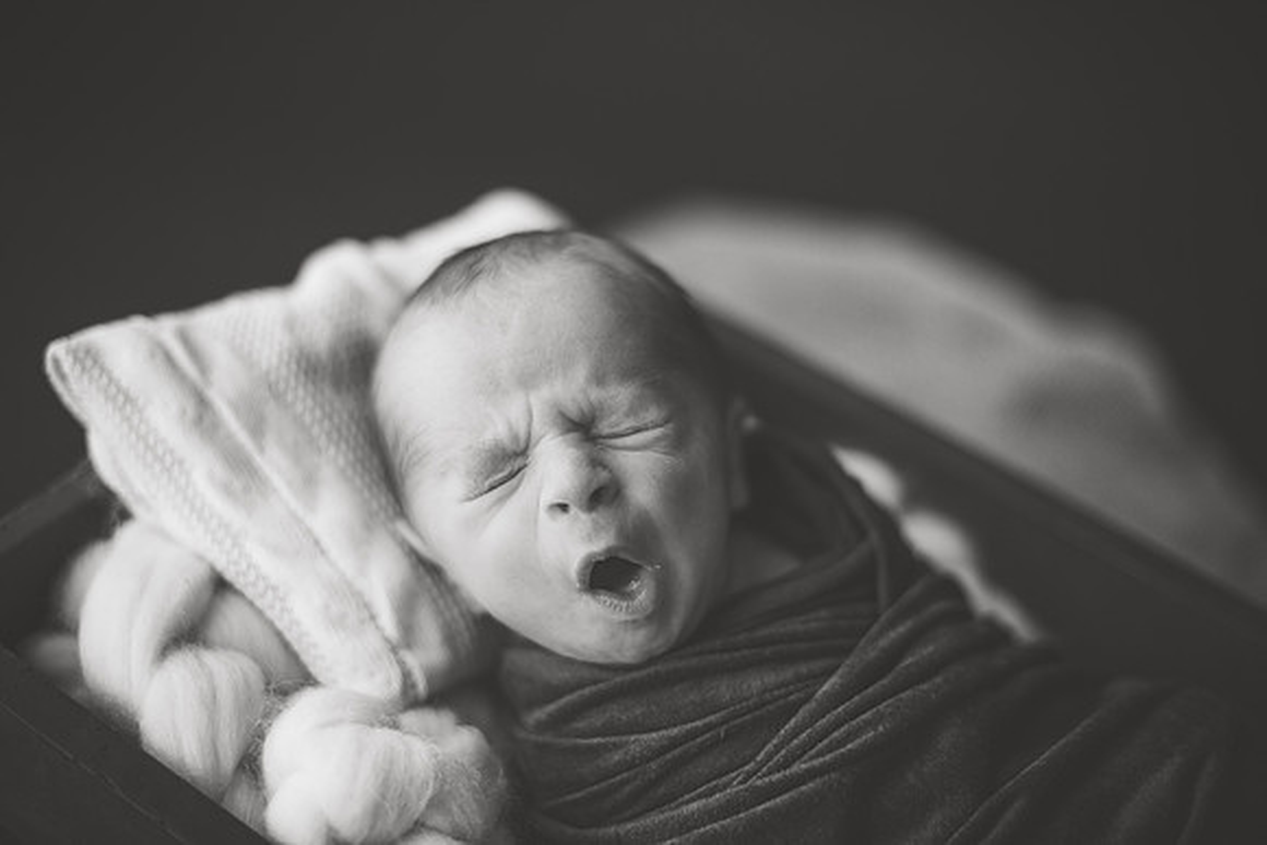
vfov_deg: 27.0
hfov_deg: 39.6
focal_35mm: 50
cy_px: 422
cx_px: 634
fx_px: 1760
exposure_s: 1/640
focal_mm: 50
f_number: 1.8
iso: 200
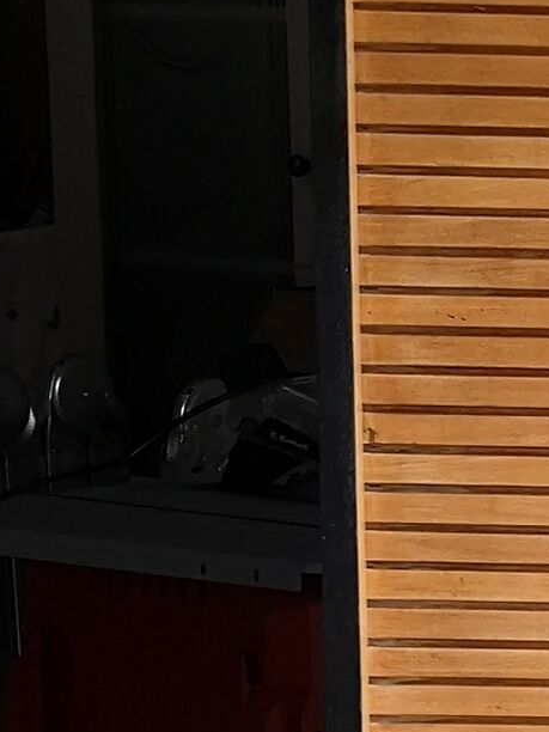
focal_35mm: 161
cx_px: 1253
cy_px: 616
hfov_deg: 8.5
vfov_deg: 12.2
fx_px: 3405
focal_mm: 3.95
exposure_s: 1/50
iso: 125
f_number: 1.8
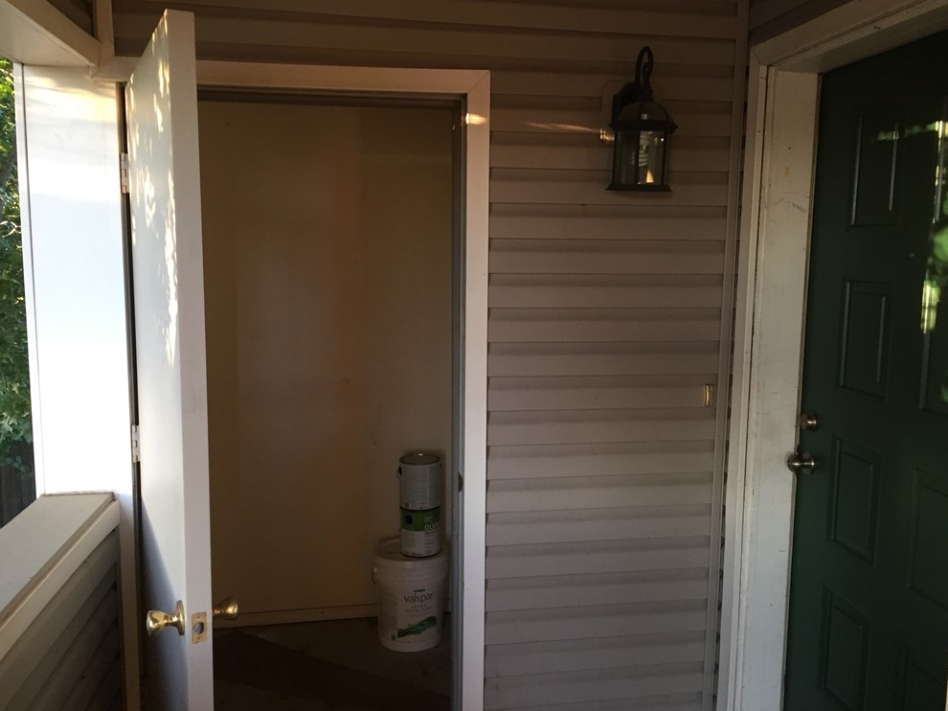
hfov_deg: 60.0
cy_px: 351
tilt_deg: -5.8
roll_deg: -1.3
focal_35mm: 30
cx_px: 485
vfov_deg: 46.8
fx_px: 821
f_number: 2.2
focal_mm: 4.15
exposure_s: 1/30
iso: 100
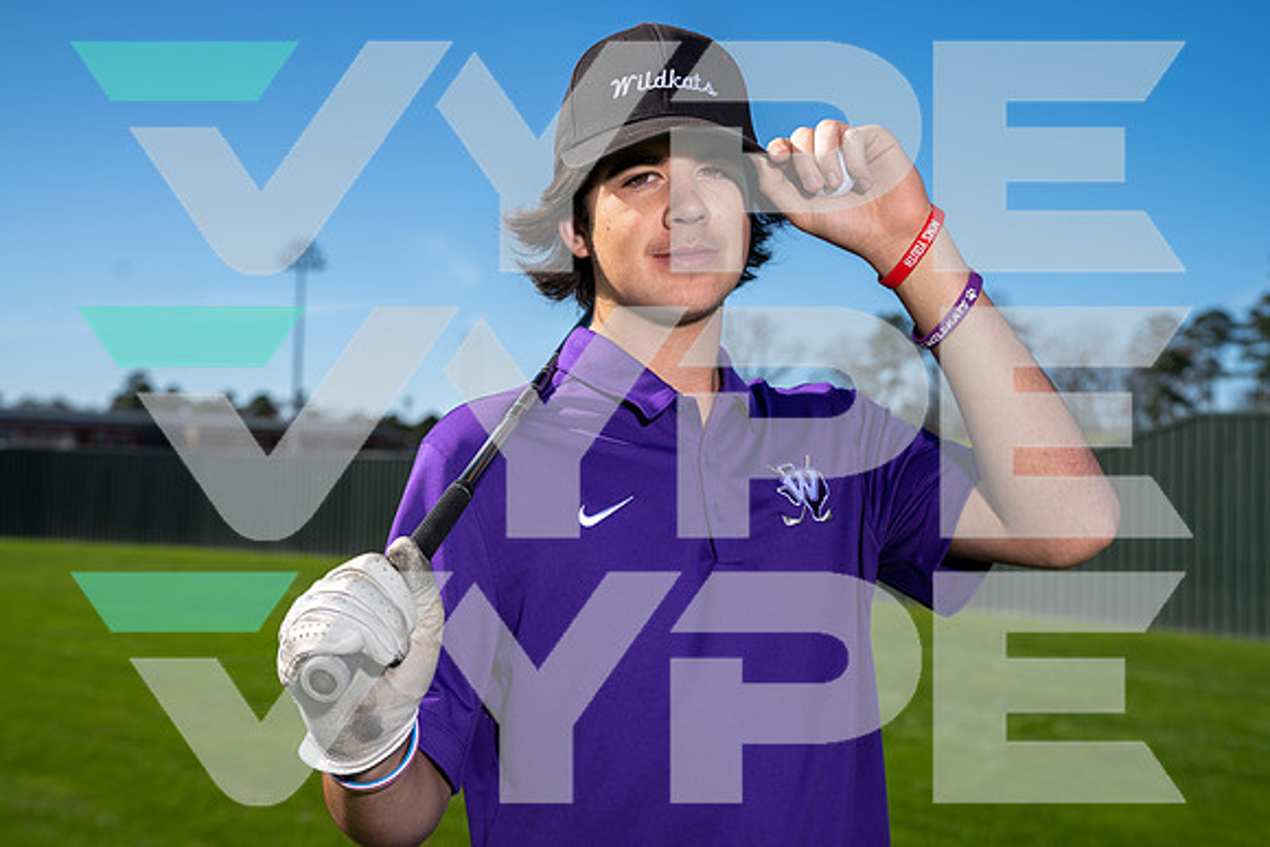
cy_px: 424
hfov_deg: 41.9
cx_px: 635
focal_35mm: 47
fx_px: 1658
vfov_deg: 28.7
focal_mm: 47
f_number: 5
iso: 100
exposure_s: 1/640
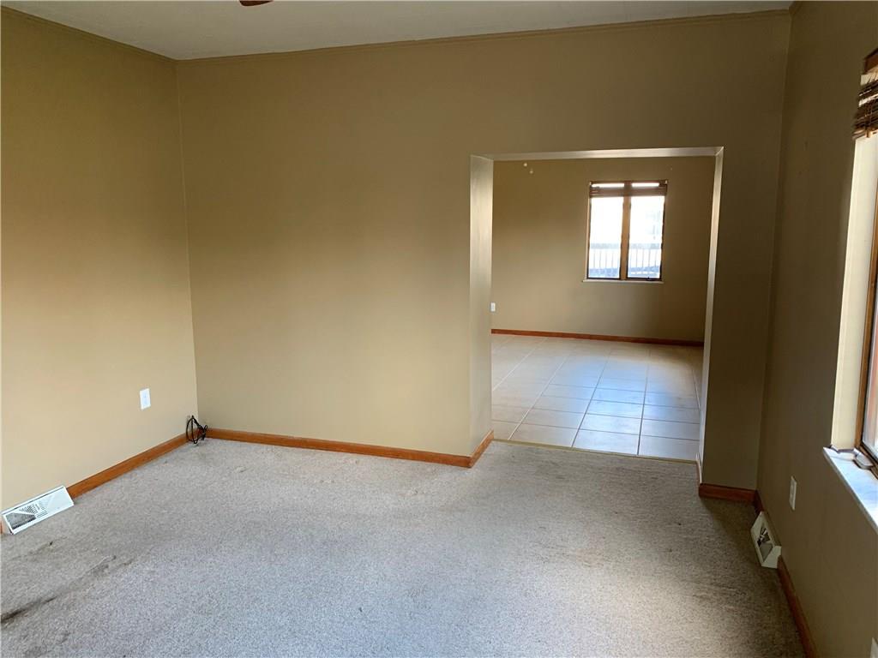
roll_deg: +0.4
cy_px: 329
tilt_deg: -6.5
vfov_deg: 53.1
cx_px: 439
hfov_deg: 67.3
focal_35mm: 26
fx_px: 659
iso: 160
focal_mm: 4.25
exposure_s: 1/60
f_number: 1.8
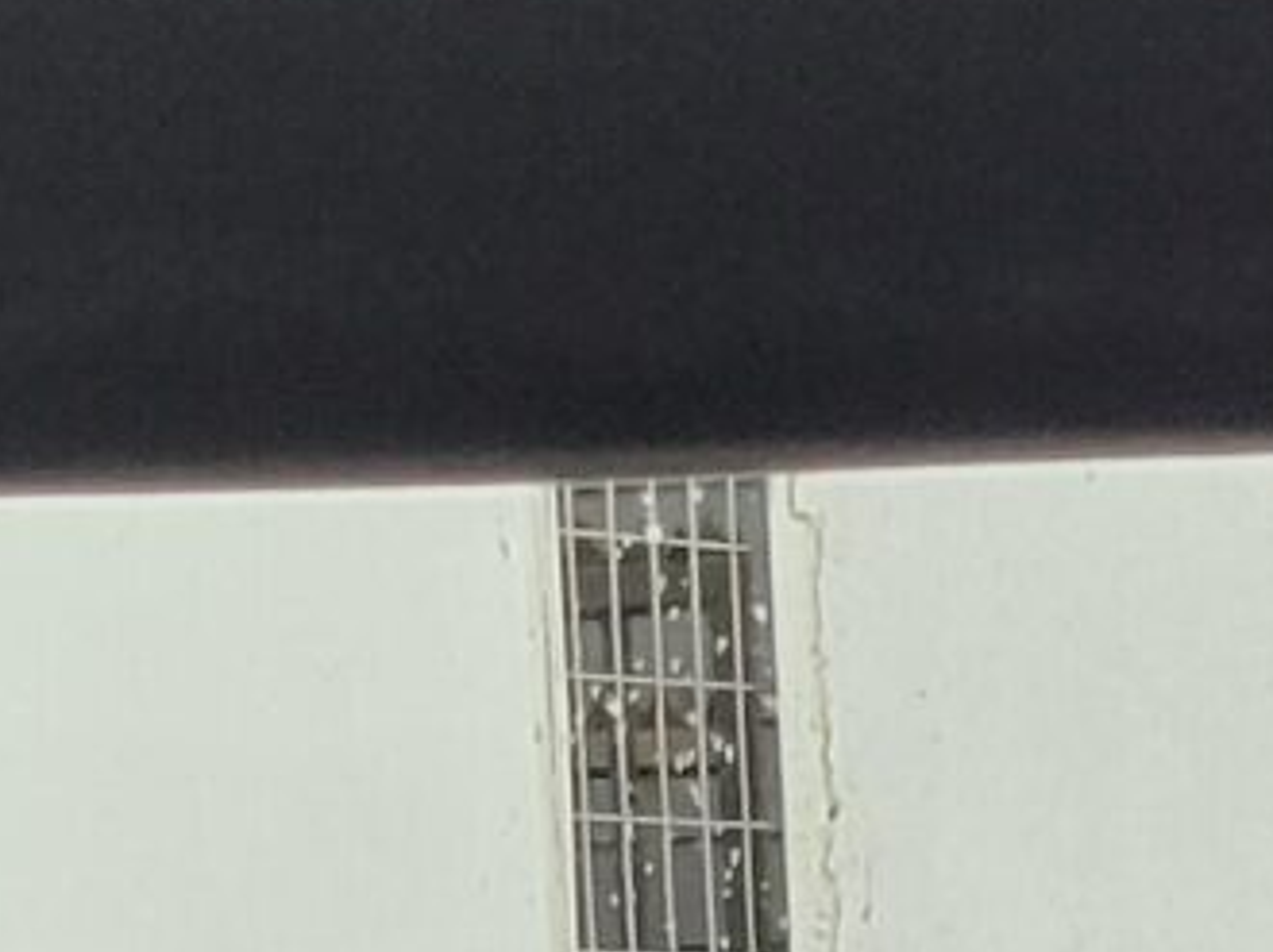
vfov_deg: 6.8
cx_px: 957
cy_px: 2594
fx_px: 7423
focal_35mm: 202
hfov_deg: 9.8
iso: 200
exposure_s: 1/50
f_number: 1.8
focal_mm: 5.4
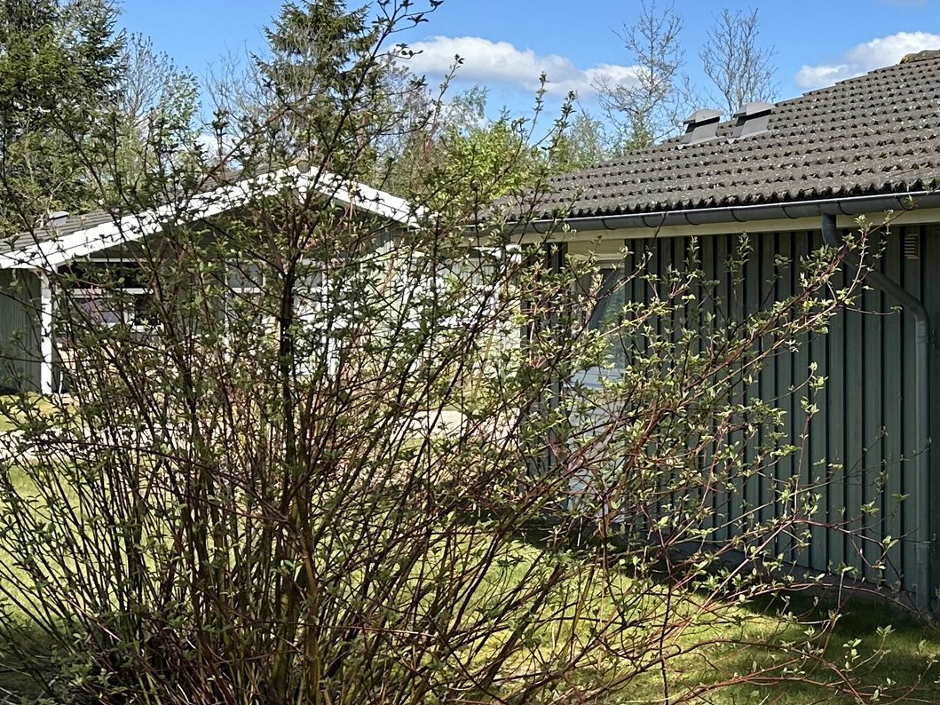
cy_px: 247
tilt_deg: +0.2
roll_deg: +0.6
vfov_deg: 21.5
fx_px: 1846
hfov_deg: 25.4
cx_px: 1152
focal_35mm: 68
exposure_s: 1/3861
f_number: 1.78
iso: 80
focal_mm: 6.86
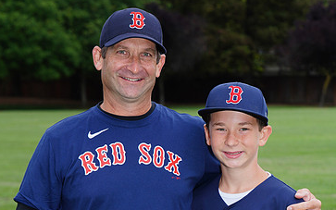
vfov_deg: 6.9
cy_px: 241
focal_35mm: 189
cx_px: 167
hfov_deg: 11.1
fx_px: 1731
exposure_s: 1/250
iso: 200
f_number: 9
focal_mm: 116
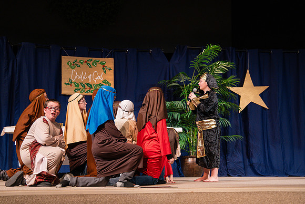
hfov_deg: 25.8
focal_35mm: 79
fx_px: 667
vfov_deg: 17.4
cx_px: 171
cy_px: 104
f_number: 2.8
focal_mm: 70
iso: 1000
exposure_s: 1/400
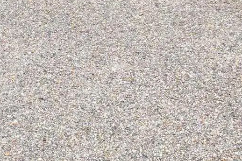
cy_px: -276
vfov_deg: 11.8
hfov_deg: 24.0
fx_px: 558
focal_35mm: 83
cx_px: 204
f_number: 11
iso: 400
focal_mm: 14
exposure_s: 1/800
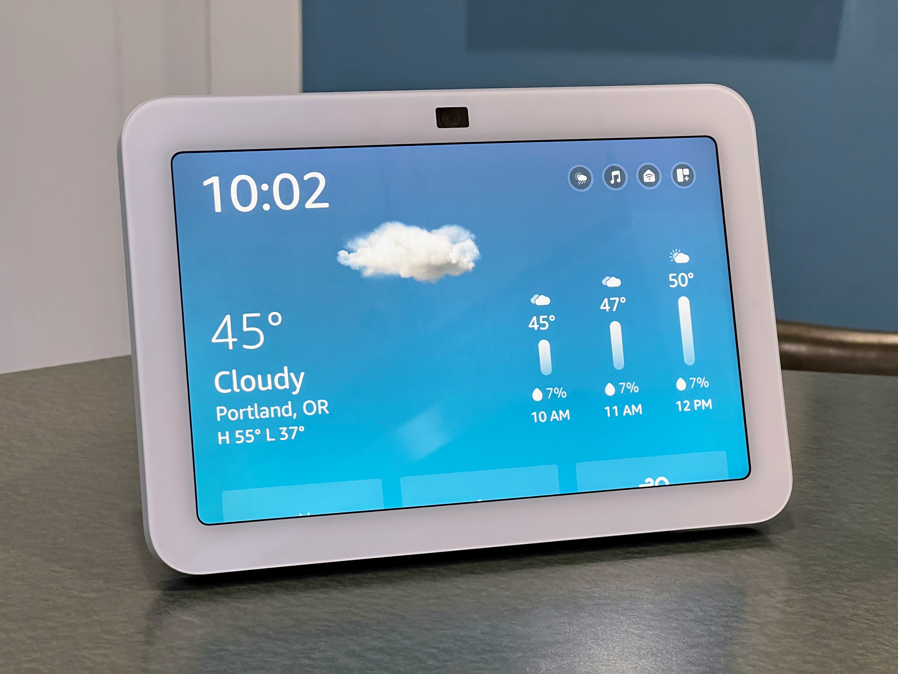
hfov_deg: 25.3
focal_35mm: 77
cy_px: 337
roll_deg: -0.2
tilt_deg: -13.0
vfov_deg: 19.1
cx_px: 449
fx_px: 1998
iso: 500
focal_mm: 9
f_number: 2.8
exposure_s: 1/120
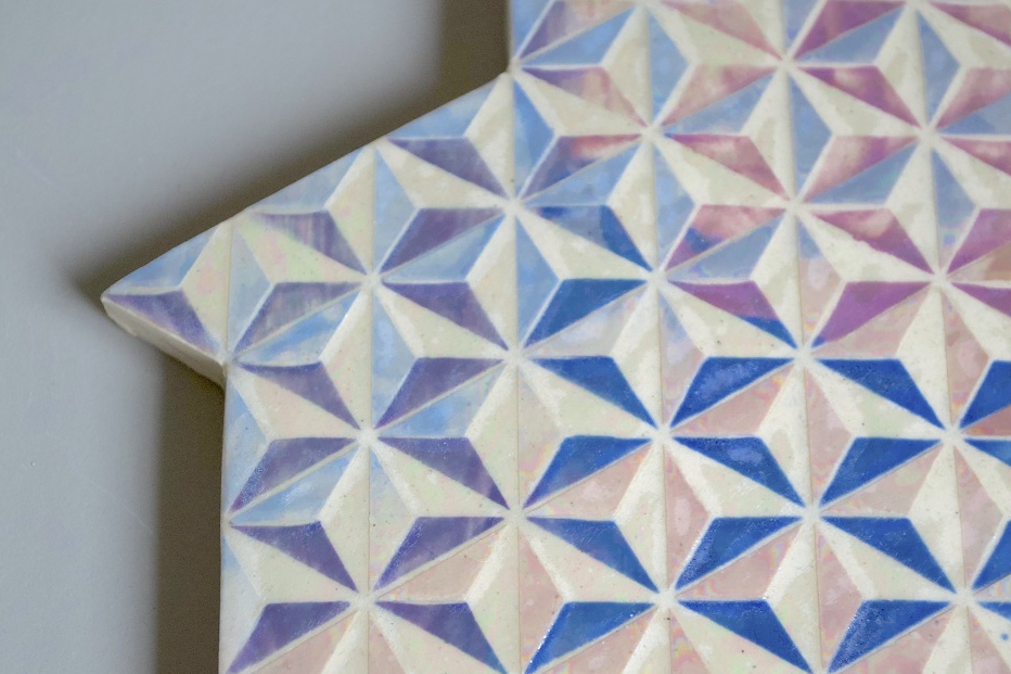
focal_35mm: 89
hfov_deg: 23.0
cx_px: 512
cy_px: 343
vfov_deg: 15.4
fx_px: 2486
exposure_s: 1/60
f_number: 5.6
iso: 1250
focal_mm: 55
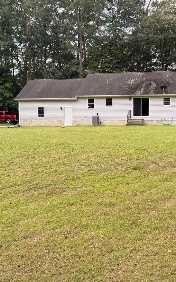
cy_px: 134
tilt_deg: -2.8
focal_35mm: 64
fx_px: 491
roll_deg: +0.5
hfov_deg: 20.3
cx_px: 83
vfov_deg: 32.0
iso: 100
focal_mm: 6.76
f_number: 1.78
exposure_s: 1/1250
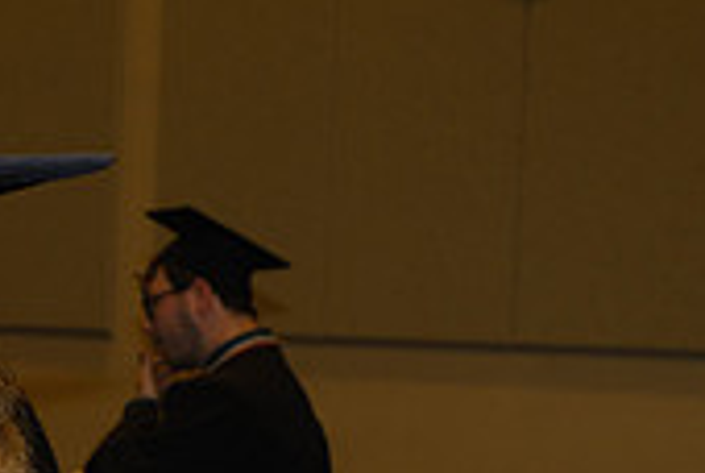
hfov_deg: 12.0
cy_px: 600
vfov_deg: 8.5
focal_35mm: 160
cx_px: -464
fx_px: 3139
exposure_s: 1/60
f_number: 5.6
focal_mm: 31.1
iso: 800
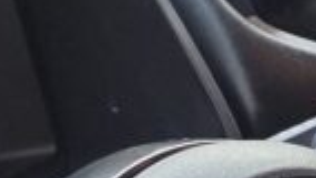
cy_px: 158
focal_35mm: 247
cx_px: 572
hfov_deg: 8.4
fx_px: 2070
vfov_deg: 4.9
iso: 125
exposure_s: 1/100
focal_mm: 6.3
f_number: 1.7
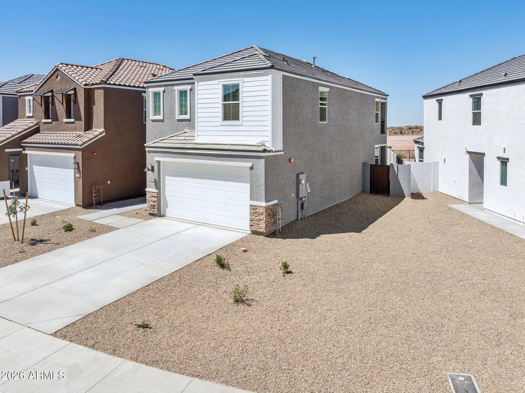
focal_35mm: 24
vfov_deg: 56.8
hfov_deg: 71.6
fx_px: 364
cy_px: 196
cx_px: 262
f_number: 6.3
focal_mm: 12.3
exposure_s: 1/400
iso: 100
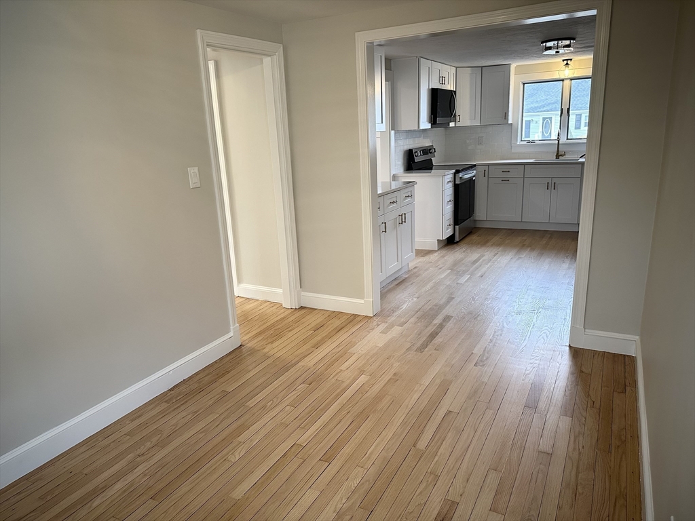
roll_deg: +3.2
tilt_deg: -15.1
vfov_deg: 56.8
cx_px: 348
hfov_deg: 71.6
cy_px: 260
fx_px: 482
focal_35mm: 24
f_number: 1.78
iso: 200
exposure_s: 1/120
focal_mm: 6.86
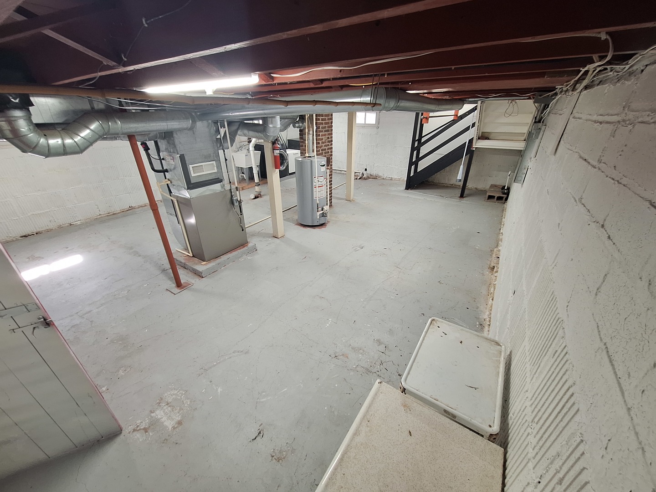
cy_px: 246
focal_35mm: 13
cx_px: 328
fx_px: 246
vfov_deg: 89.9
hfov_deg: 106.2
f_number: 2.2
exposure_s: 1/40
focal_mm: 1.74
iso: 125
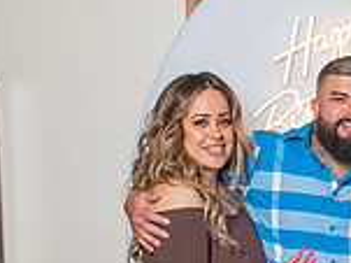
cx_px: 478
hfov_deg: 15.6
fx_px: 1206
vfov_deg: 12.1
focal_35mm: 119
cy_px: 328
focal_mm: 27
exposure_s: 1/200
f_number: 4
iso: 200
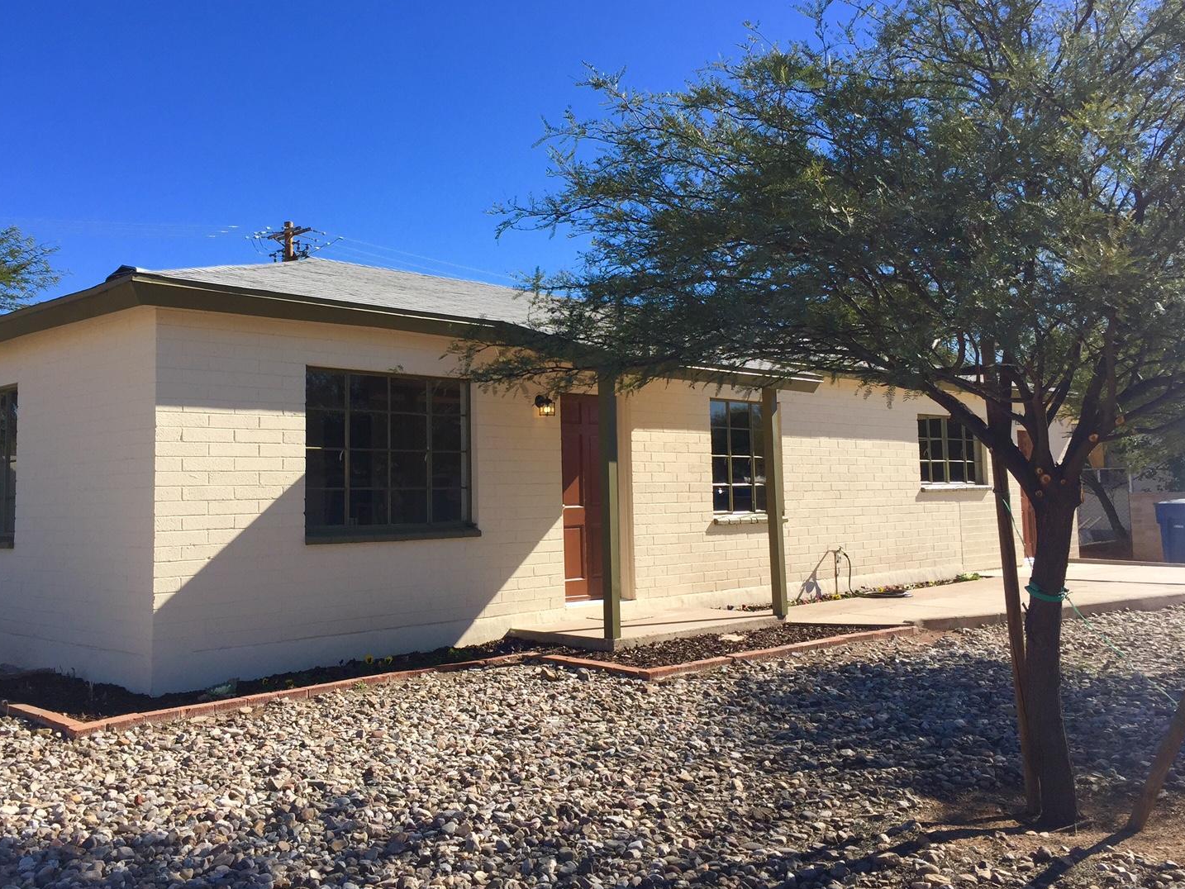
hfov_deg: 55.2
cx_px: 519
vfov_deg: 42.9
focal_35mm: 33
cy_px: 413
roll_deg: +0.6
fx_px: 1130
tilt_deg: +5.2
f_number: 2.2
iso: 32
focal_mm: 4.15
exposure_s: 1/1721
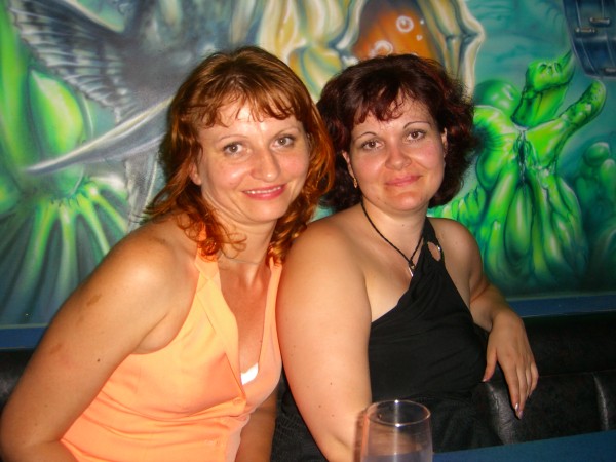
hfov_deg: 49.0
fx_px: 676
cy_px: 231
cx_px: 308
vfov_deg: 37.7
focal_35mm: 38
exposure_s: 1/60
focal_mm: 7.9
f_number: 2.8
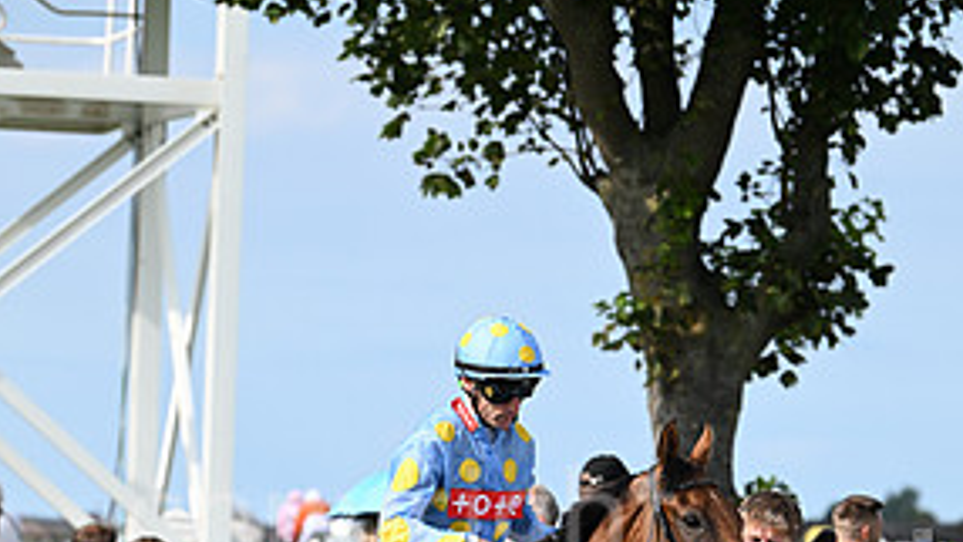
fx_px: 6742
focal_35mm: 264
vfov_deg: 4.6
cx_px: 502
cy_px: 704
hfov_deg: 8.2
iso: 500
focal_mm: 160
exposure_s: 1/2500
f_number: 5
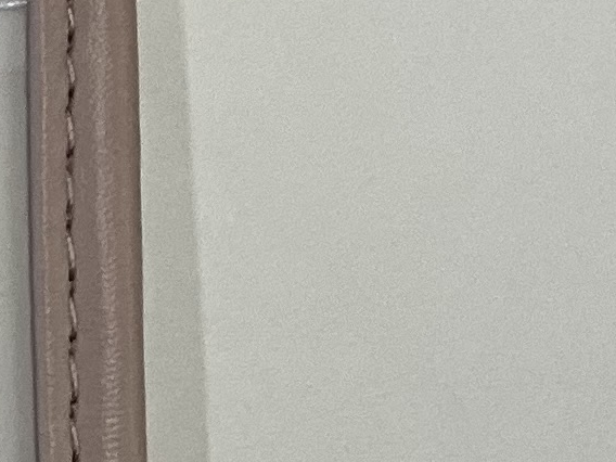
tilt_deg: -88.5
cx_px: -1074
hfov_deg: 8.4
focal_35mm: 206
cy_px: 540
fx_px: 3666
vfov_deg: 7.2
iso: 25
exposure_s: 1/122
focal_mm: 3
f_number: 1.8
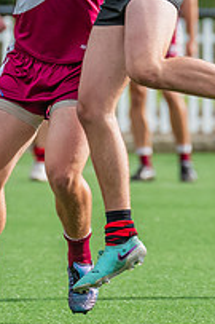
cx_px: 41
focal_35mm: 1375
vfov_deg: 1.5
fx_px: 12338
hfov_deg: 1.0
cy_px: -37
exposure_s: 1/1250
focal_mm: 360
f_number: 7.1
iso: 800
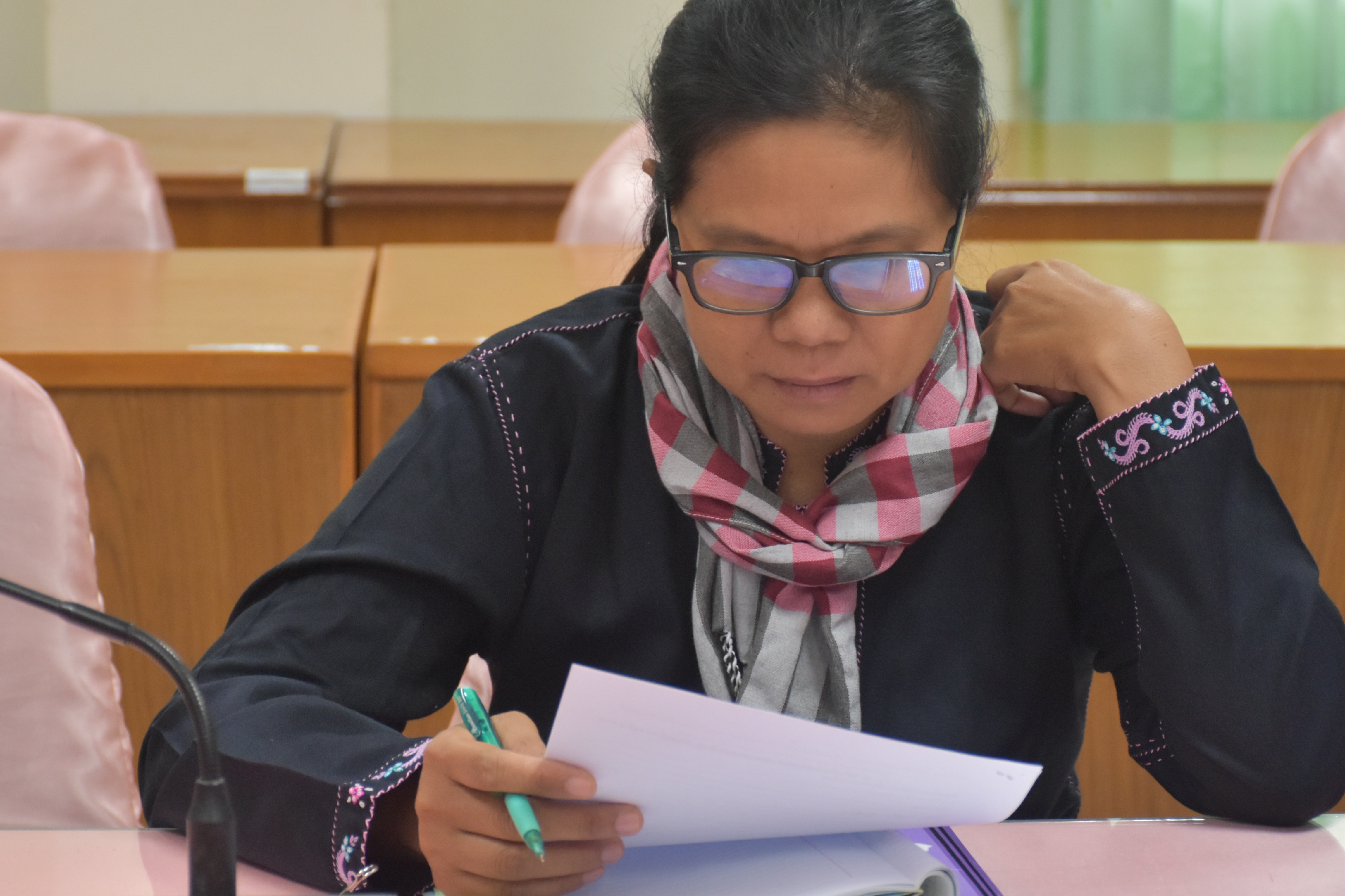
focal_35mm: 137
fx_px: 5118
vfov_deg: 10.0
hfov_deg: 15.0
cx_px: 780
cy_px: 504
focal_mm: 70
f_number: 5
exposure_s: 1/60
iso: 1100
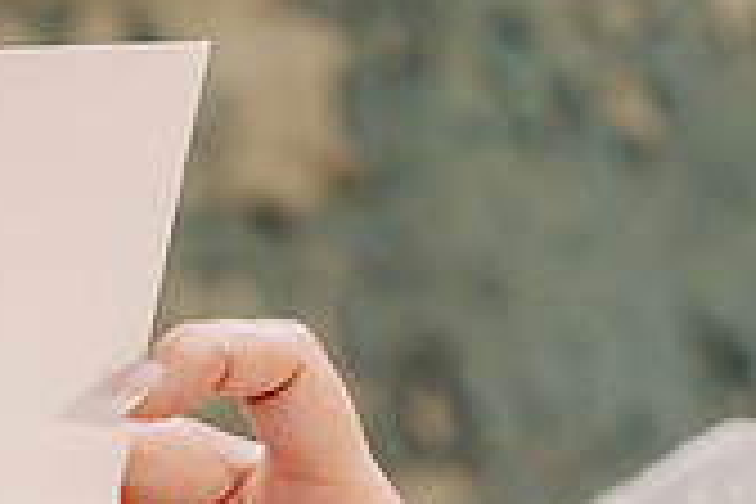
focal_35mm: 241
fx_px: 5061
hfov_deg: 8.5
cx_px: -94
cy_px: 778
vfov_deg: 5.6
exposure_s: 1/320
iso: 2000
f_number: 2.8
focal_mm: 70
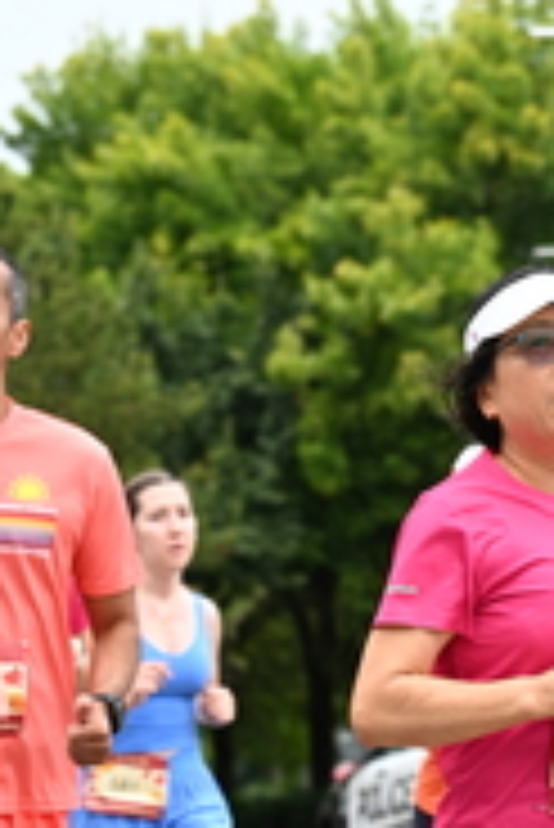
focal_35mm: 191
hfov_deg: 7.2
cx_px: 390
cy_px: 752
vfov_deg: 10.7
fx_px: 4400
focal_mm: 64
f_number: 4
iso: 1600
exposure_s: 1/800
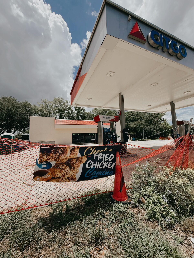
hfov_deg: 85.7
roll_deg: +1.0
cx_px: 97
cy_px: 129
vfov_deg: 102.1
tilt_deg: +5.8
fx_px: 105
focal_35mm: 14
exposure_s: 1/2237
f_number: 2.2
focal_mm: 2.22
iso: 50
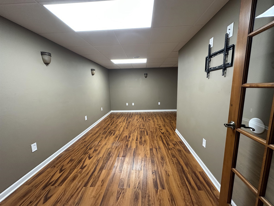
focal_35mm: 14
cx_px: 137
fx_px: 111
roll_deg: +1.4
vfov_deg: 85.7
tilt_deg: -8.6
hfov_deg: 102.1
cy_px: 103
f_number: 2.2
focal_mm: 2.22
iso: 200
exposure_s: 1/60
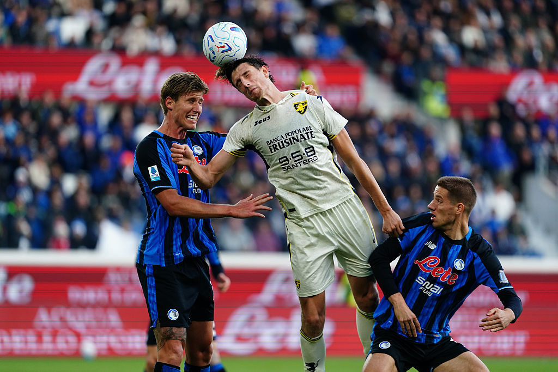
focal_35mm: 300
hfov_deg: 6.9
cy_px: 186
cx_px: 279
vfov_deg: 4.6
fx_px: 4650
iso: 1250
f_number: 3.2
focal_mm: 300
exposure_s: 1/2000
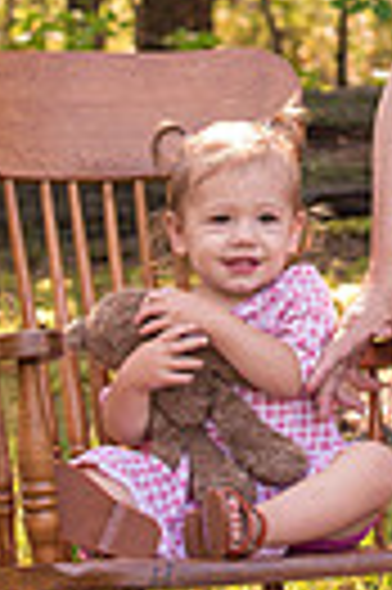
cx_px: 604
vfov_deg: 8.5
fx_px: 3946
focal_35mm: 241
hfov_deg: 5.6
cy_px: -63
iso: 400
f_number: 5
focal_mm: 70
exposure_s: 1/250
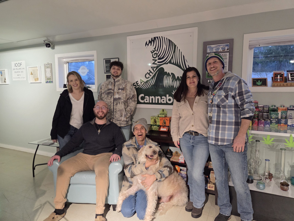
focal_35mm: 23
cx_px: 147
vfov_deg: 58.9
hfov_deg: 73.9
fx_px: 195
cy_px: 110
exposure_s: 1/120
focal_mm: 5.4
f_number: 1.8
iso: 1250
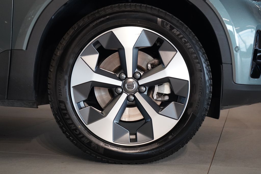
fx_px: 493
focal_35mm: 68
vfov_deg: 20.0
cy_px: 87
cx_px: 130
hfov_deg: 29.7
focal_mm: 68
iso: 6400
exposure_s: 1/160
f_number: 5.6
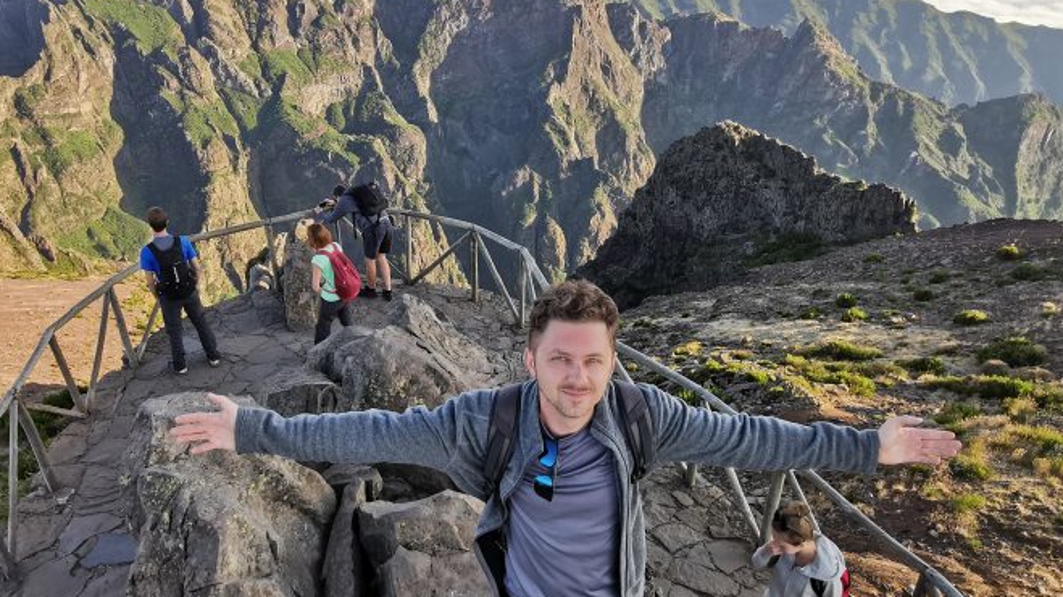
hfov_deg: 69.8
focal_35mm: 27
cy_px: 281
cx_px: 500
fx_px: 761
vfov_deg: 42.8
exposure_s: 1/618
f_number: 2.2
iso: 50
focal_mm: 2.26
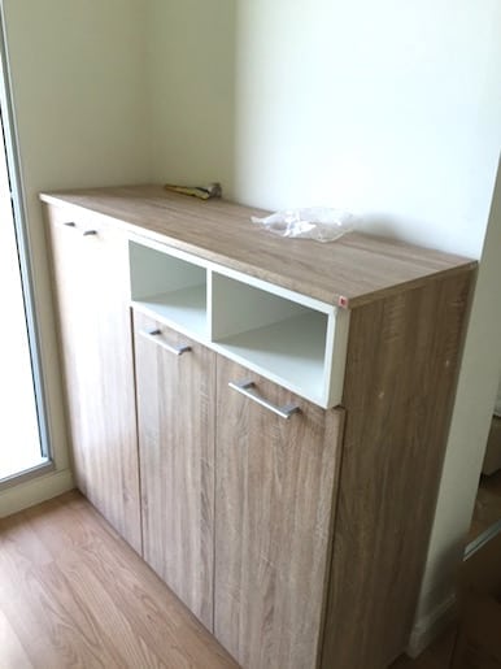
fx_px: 560
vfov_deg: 61.7
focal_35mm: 29
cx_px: 250
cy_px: 334
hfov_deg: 48.2
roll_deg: -1.6
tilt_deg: -21.3
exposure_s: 1/100
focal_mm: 4.15
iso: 50
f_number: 2.2
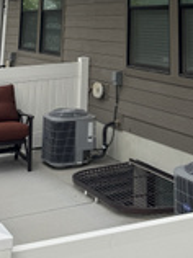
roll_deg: -0.7
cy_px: -106
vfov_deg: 22.8
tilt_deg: +13.6
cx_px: 116
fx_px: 544
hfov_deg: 20.1
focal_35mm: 73
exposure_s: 1/2959
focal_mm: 6.76
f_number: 1.78
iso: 80
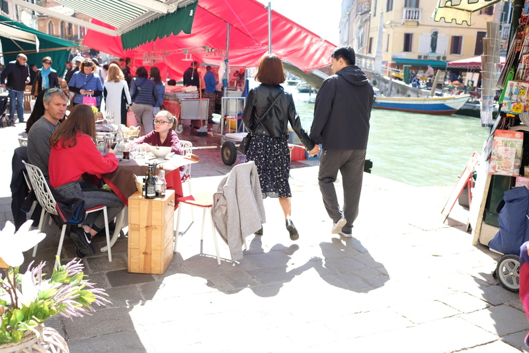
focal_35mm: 35
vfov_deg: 37.8
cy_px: 176
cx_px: 264
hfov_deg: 54.4
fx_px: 514
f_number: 4
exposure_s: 1/250
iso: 200
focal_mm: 23
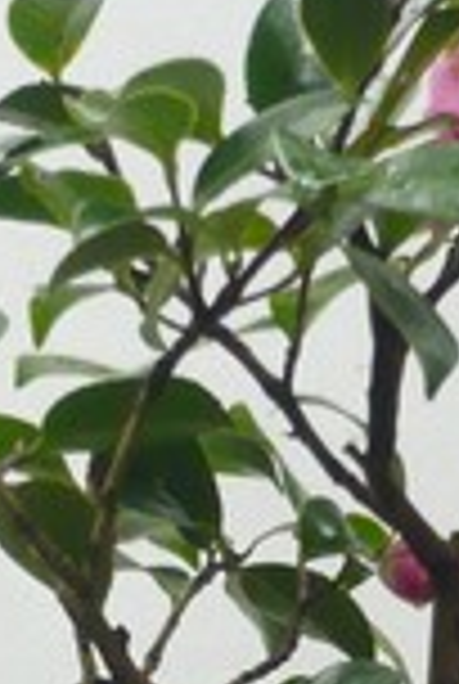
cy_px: 994
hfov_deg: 7.8
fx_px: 3351
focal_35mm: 176
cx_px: 302
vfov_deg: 11.2
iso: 200
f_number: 3.4
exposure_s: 1/13
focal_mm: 7
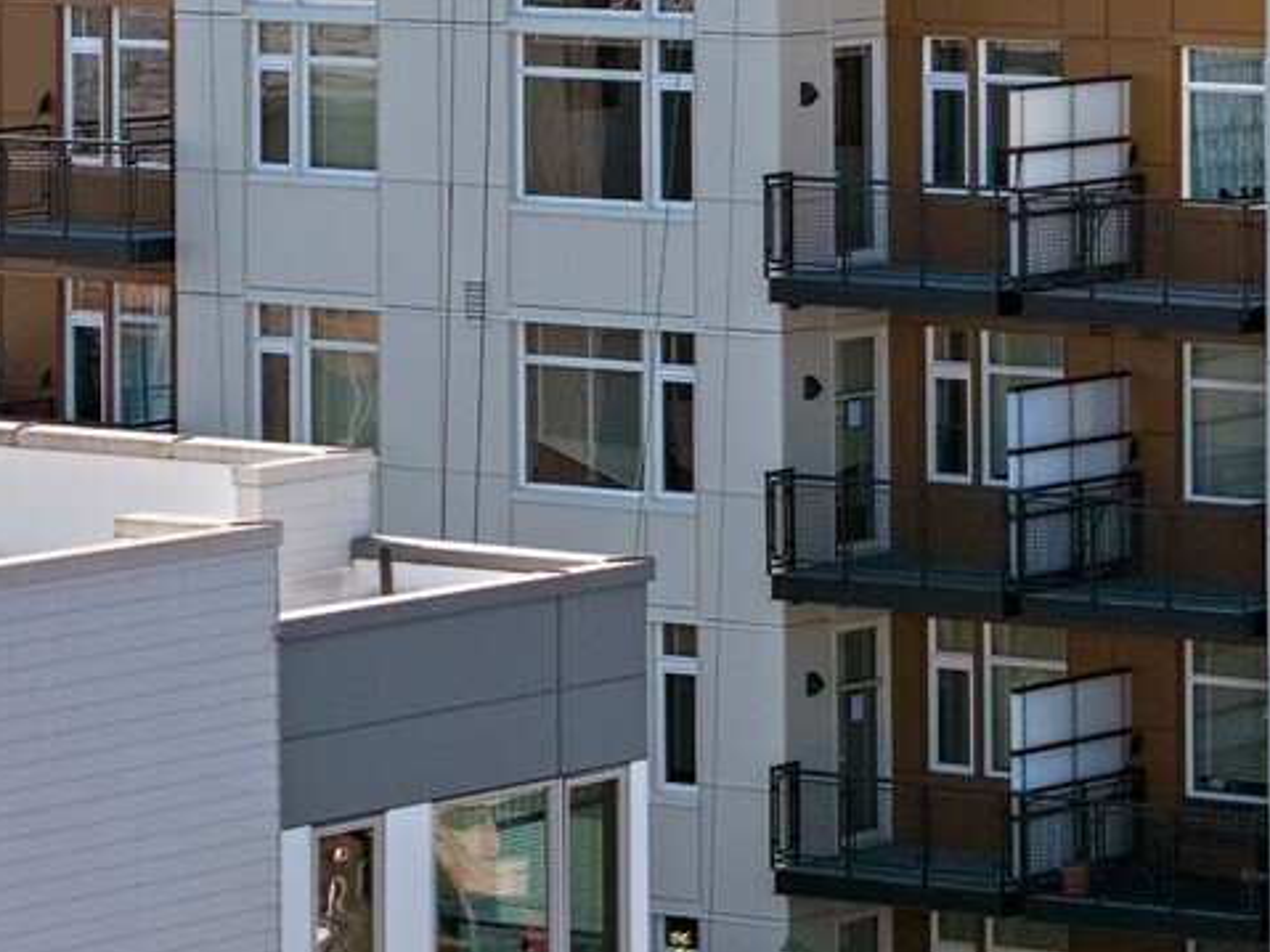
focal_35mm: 234
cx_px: 1684
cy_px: -554
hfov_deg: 8.3
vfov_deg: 6.3
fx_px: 8583
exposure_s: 1/350
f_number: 2.8
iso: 100
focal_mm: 19.35
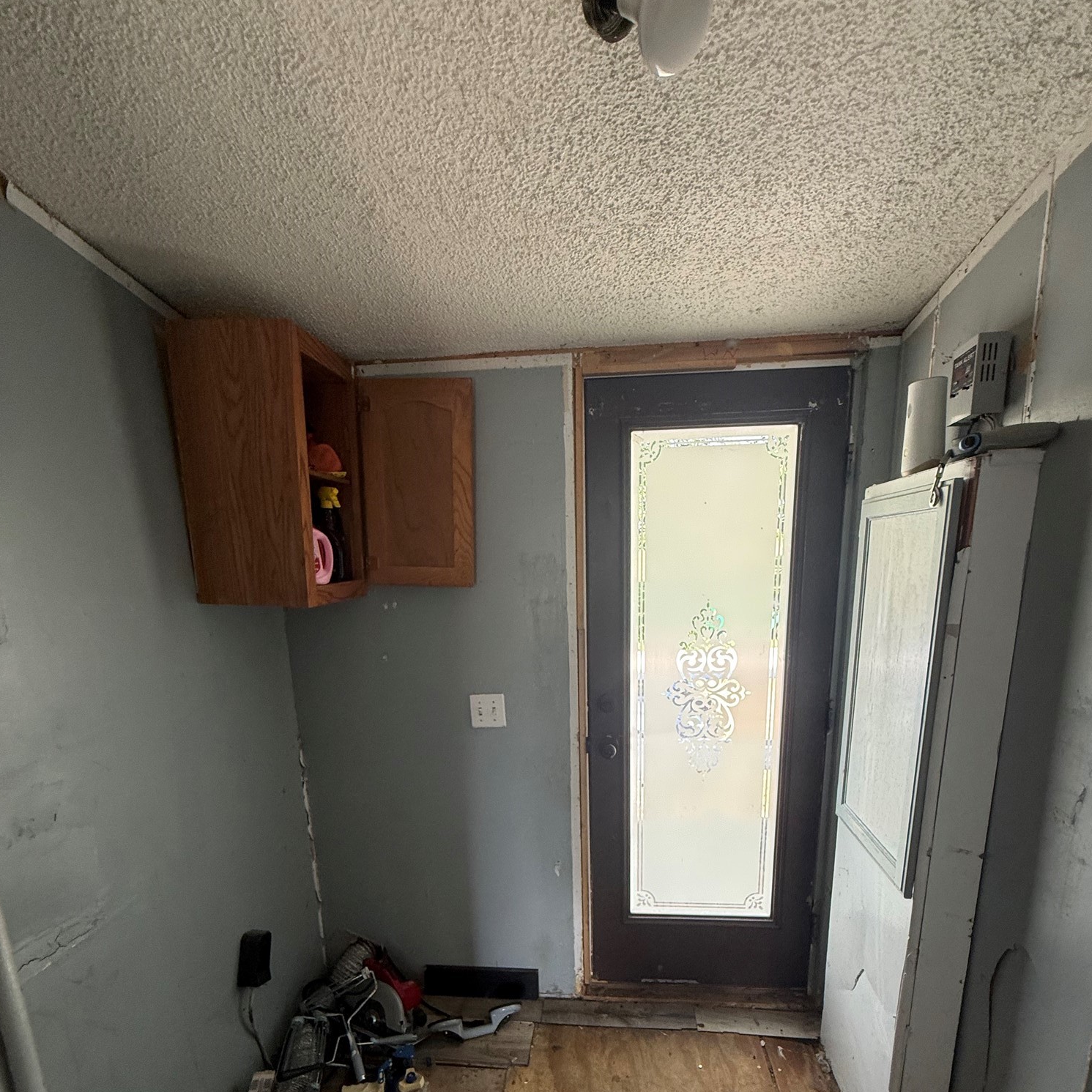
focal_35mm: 17
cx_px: 556
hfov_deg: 84.0
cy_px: 697
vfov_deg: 82.0
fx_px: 607
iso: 125
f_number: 2.2
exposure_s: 1/99
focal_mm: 2.22
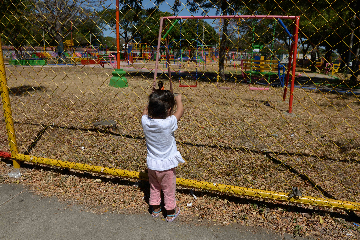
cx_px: 180
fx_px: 240
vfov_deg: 53.2
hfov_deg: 73.7
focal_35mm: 24
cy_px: 120
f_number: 9
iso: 250
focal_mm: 24
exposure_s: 1/1000
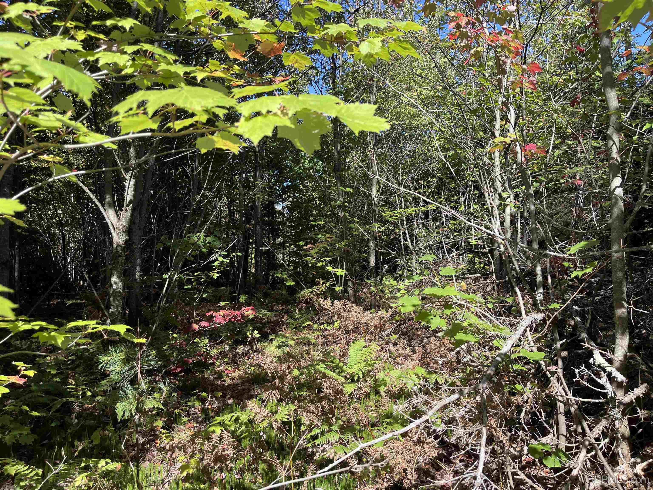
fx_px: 472
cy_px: 245
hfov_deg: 69.4
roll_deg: -0.2
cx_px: 326
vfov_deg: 54.9
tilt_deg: +3.1
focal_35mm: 25
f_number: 1.6
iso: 32
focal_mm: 5.1
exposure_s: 1/842
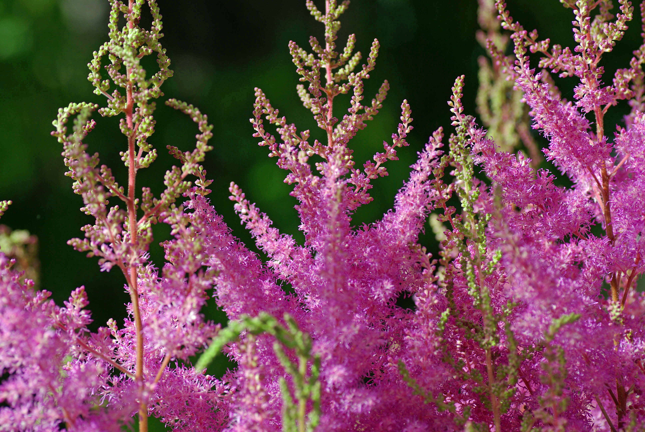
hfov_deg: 15.2
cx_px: 322
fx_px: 2422
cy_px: 216
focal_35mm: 135
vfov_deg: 10.2
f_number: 5
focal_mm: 90
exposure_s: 1/250
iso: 100
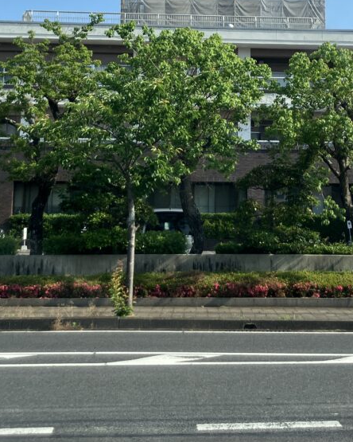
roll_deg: -1.3
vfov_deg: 29.3
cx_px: 227
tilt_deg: +11.2
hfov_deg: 24.1
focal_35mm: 63
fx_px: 823
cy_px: 80
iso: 32
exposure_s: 1/1350
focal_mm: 3.99
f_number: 1.8
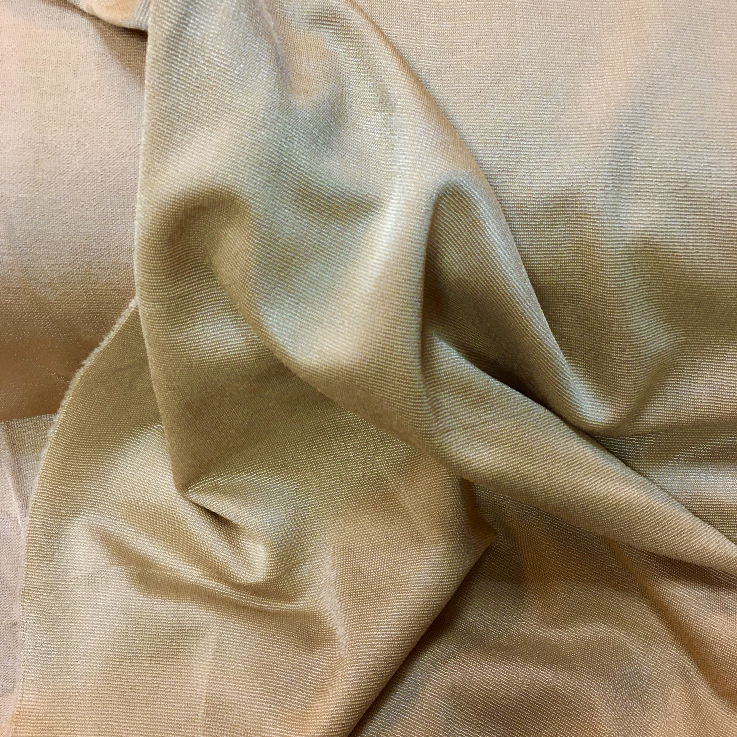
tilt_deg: -66.6
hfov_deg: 47.2
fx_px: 843
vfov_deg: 46.7
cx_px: 360
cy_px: 265
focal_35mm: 35
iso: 100
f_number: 2.2
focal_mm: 4.15
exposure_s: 1/33
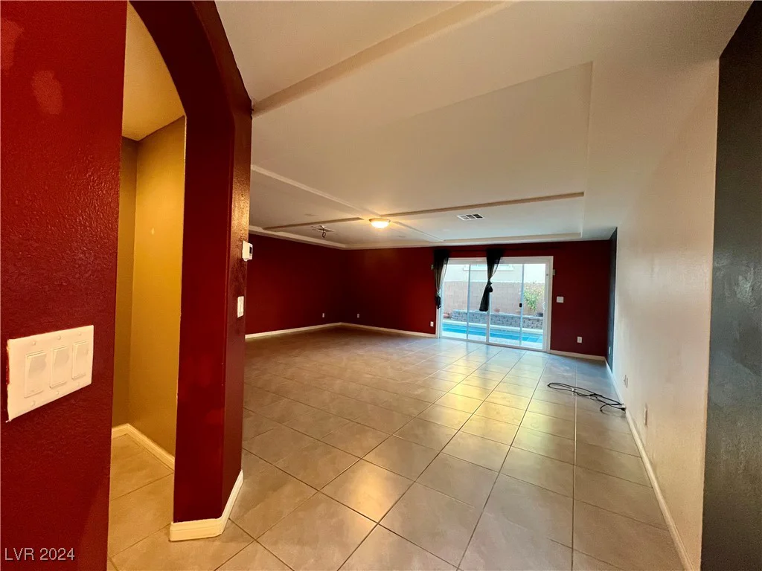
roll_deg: -1.8
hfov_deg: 106.2
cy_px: 286
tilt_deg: -0.3
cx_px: 381
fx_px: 286
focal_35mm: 13
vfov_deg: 89.9
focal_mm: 1.57
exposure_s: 1/60
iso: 320
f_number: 1.8
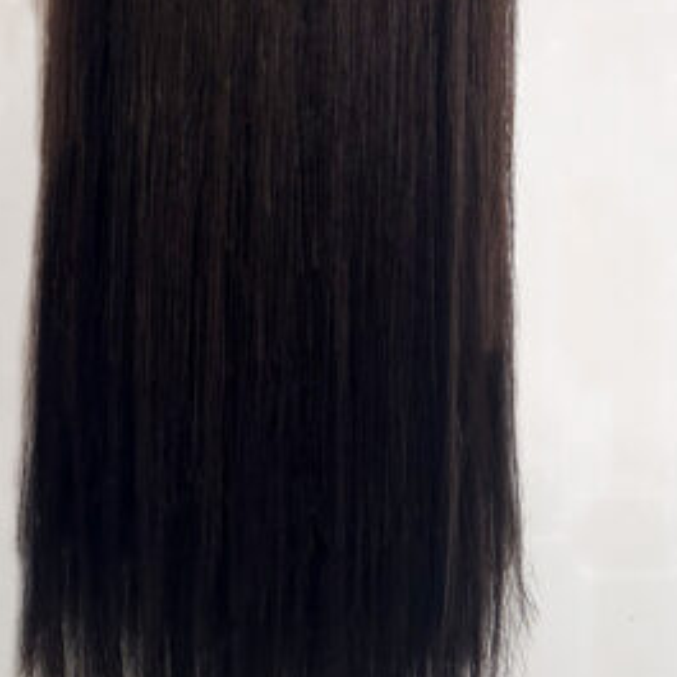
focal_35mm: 64
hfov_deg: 26.8
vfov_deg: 24.0
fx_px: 1416
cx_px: 276
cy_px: -171
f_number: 1.78
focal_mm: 6.86
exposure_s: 1/100
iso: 160
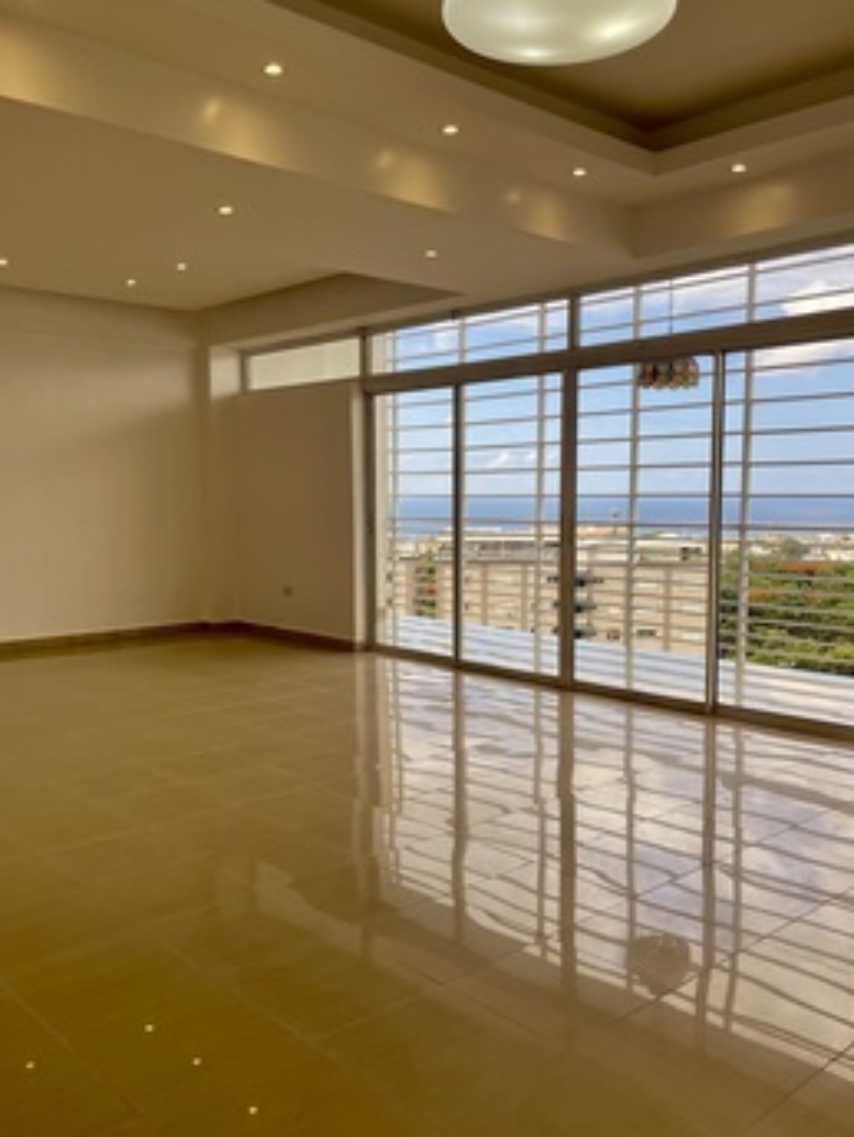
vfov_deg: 61.6
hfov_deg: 48.2
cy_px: 590
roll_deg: +0.2
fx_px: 953
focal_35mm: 29
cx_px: 409
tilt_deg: -6.0
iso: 32
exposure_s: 1/765
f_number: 1.6
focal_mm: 5.1
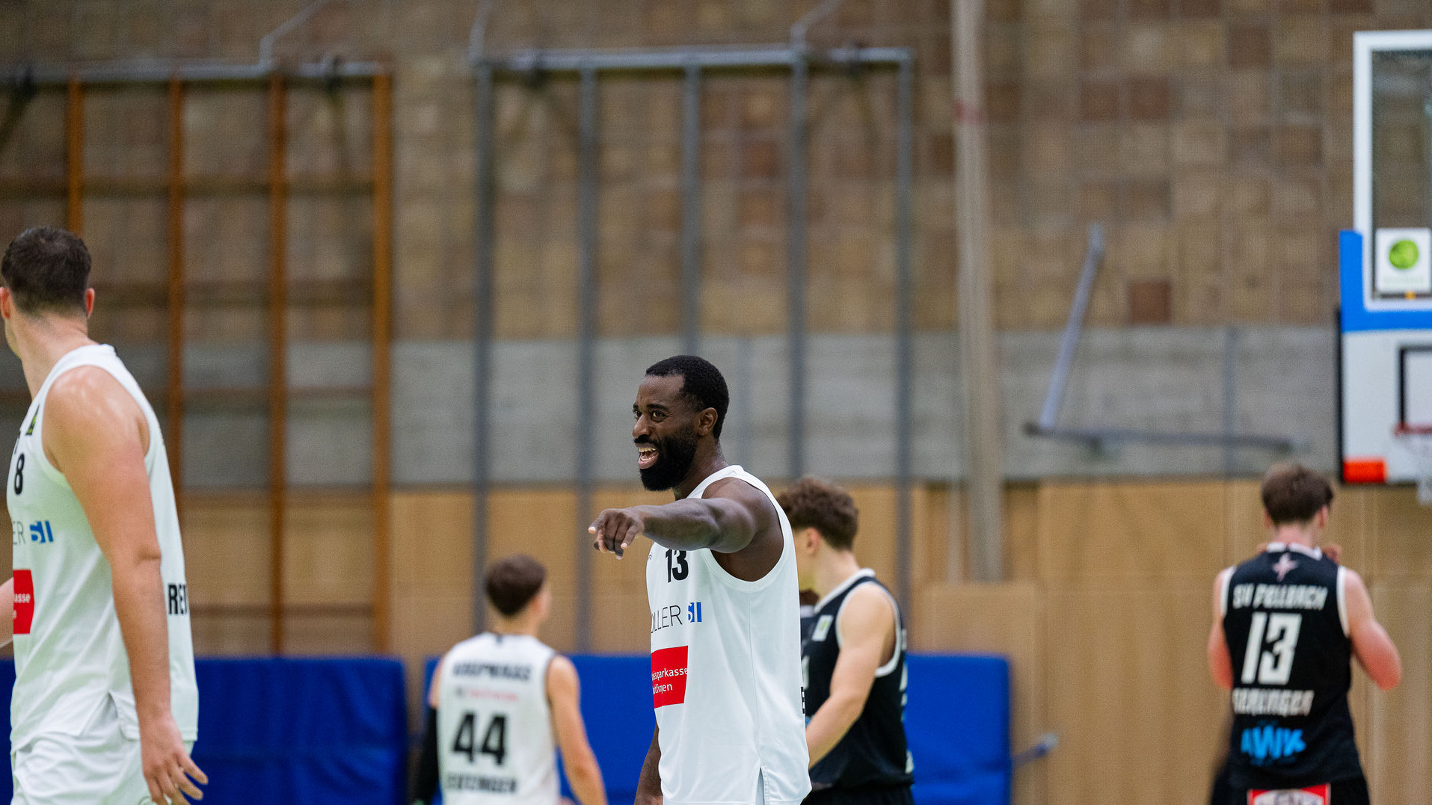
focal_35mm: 210
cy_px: 473
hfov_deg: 10.3
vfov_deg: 5.8
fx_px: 7974
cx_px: 715
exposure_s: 1/800
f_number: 2.8
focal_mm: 200
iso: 2000
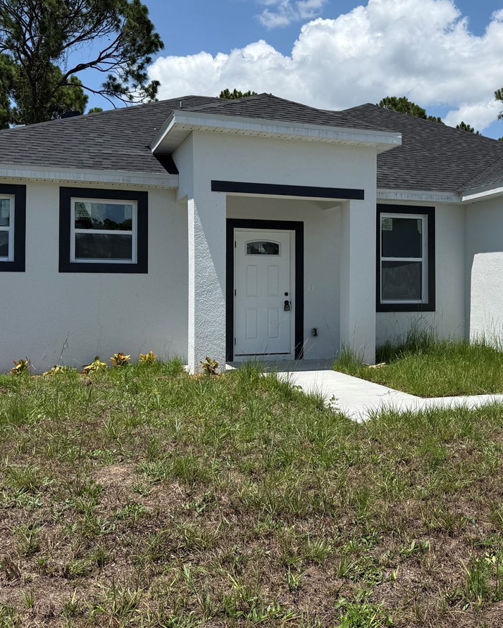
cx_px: 406
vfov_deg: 43.7
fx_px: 781
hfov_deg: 34.5
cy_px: 273
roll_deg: +0.3
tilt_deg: +1.5
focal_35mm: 42
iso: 80
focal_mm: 6.76
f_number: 1.78
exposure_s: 1/7353
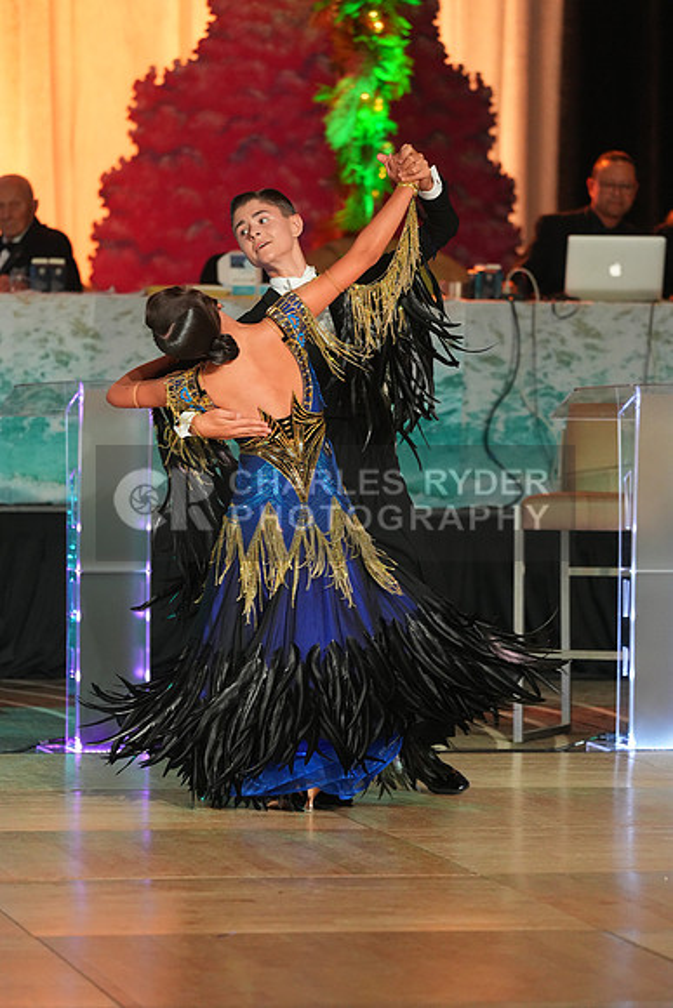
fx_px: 5605
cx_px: 336
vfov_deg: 10.3
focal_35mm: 200
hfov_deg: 6.9
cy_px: 504
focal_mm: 200
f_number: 4
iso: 3200
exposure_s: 1/400
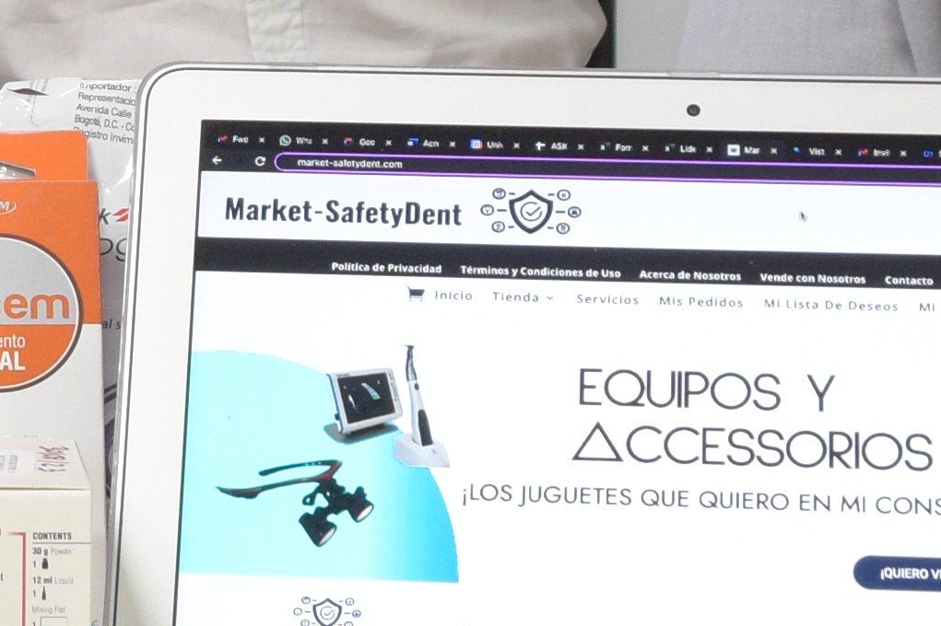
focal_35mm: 194
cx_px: -518
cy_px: -197
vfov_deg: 7.0
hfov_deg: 10.2
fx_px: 5069
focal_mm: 22
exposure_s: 1/6
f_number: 6.3
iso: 500
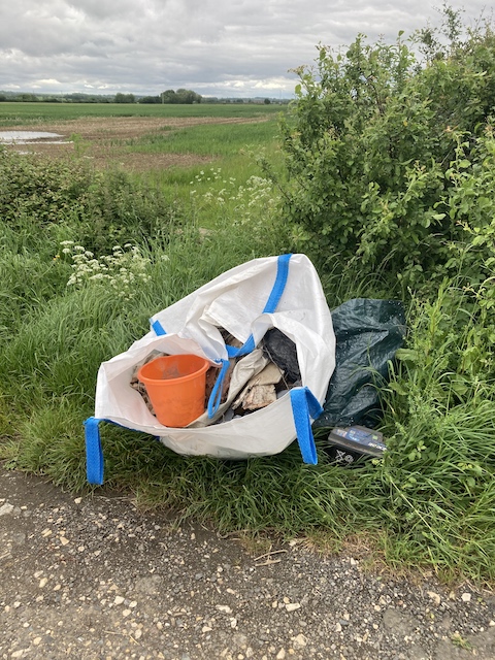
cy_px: 330
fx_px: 534
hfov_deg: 49.7
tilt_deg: -22.1
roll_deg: -0.7
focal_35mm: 28
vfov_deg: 63.4
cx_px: 248
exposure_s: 1/343
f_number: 1.8
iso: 20
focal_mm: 3.99
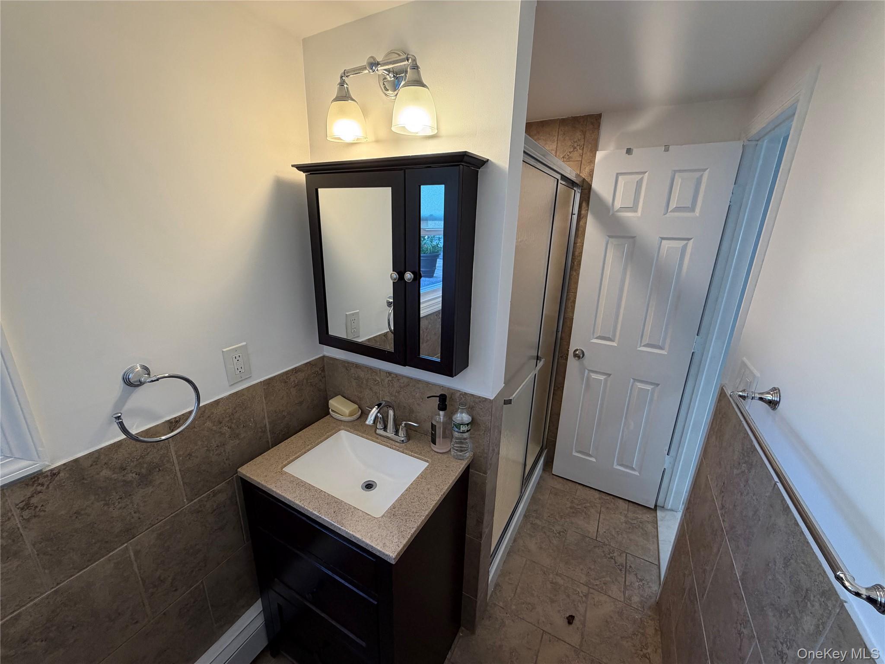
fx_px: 358
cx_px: 442
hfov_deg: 102.1
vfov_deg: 85.7
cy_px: 332
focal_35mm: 14
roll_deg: -0.8
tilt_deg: -17.7
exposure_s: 1/120
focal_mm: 2.22
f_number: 2.2
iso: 200
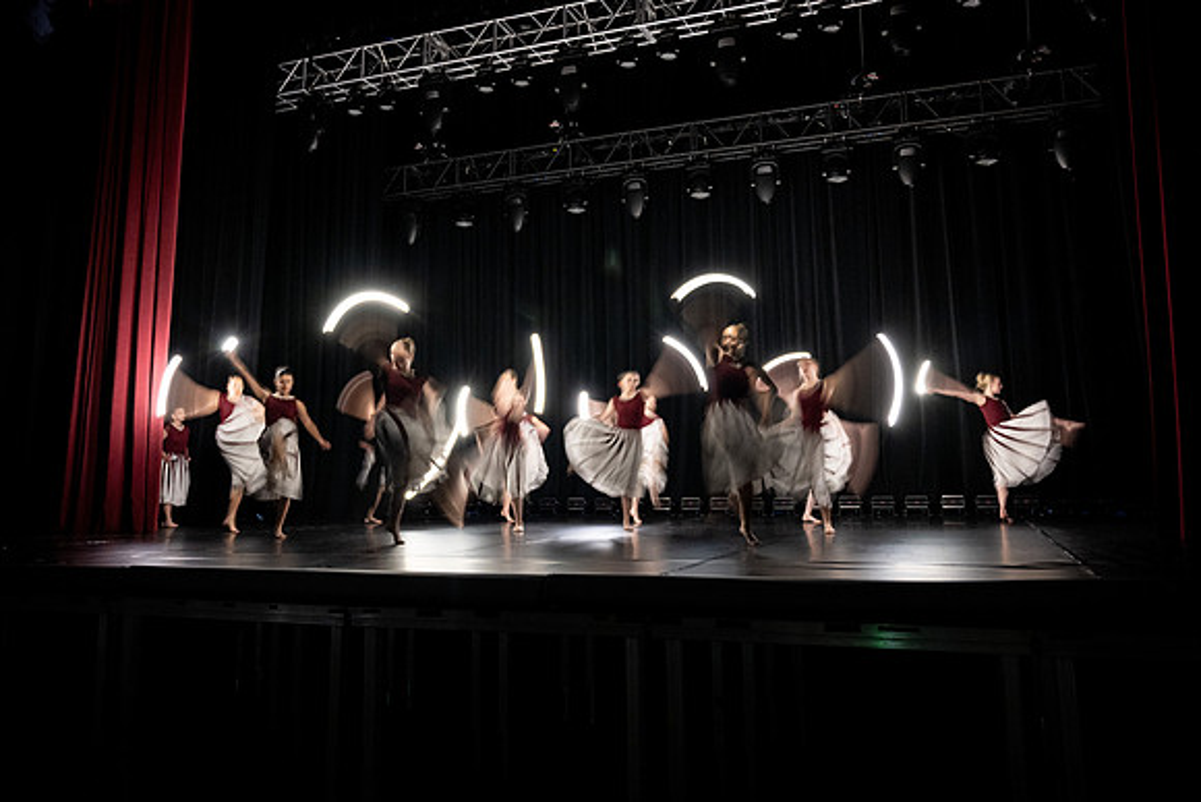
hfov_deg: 62.9
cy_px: 324
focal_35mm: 29
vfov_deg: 44.2
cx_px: 603
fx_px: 982
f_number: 4
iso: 800
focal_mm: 24
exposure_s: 1/5
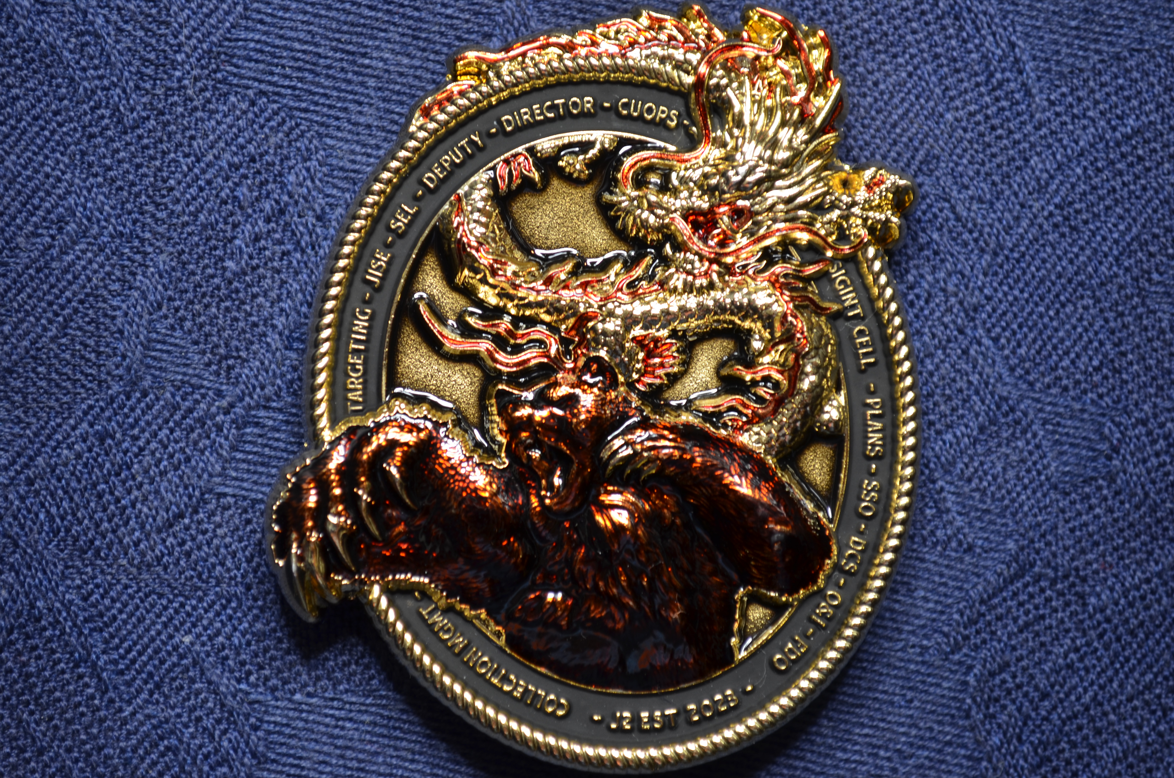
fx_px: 2685
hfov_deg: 24.7
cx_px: 587
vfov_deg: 16.5
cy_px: 389
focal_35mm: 82
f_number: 8
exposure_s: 1/4
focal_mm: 55
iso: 160
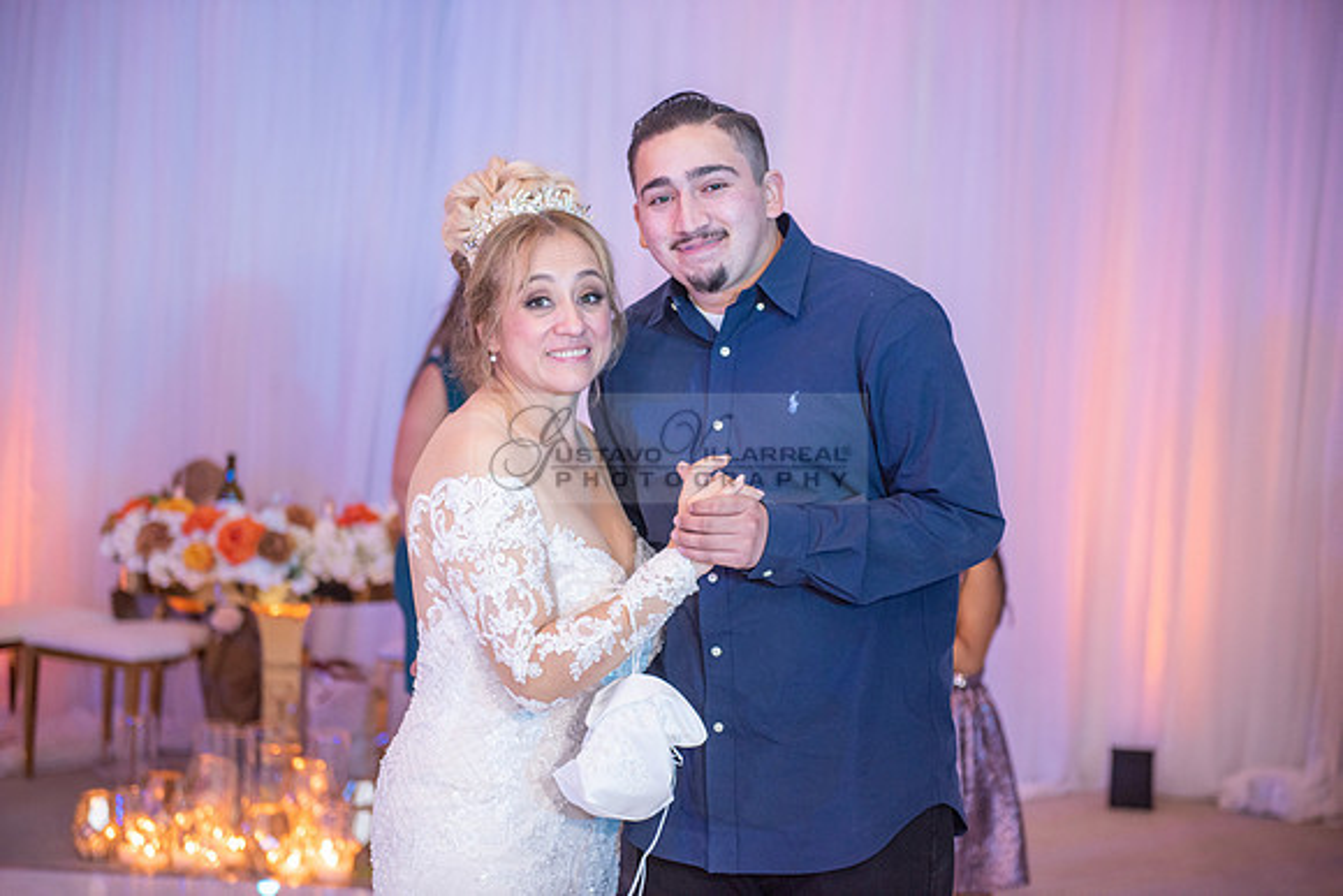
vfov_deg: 19.5
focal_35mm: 70
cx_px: 672
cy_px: 448
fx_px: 2612
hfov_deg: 28.8
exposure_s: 1/160
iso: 1000
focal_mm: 70
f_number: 2.8
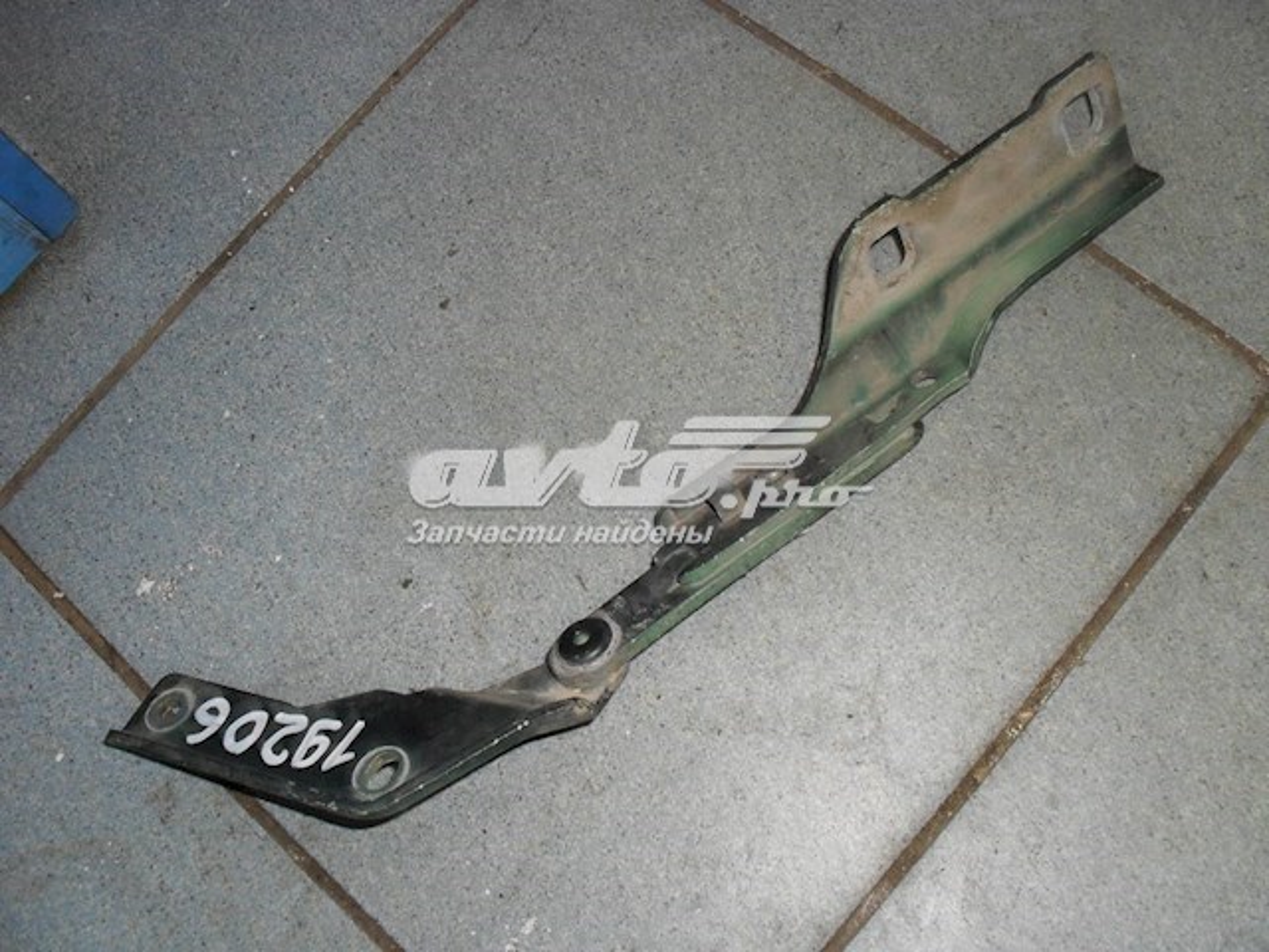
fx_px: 1283
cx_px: 634
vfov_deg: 40.7
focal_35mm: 35
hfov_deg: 52.6
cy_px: 476
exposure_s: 1/45
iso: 200
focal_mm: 6.3
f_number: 3.2
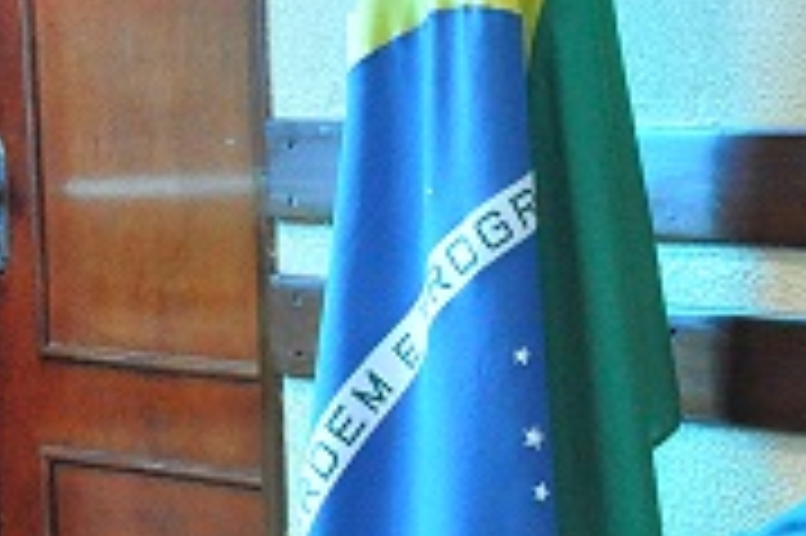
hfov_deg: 15.5
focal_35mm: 126
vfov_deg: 10.8
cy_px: 396
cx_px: 1049
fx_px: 2818
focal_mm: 28
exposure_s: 1/80
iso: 3200
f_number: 5
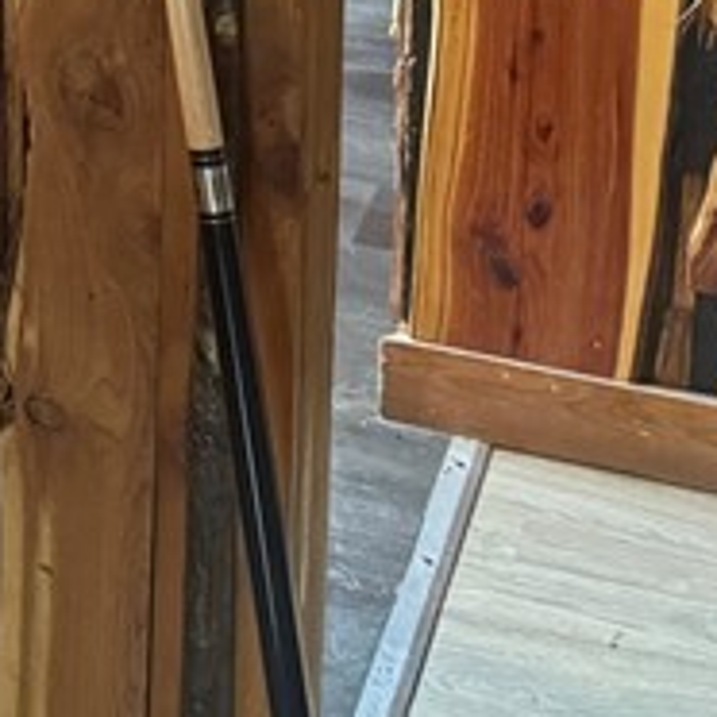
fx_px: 2742
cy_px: -671
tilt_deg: -7.2
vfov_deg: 13.1
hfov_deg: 14.1
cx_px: -281
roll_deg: -0.1
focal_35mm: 117
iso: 640
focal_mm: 6.76
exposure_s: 1/59
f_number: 1.78
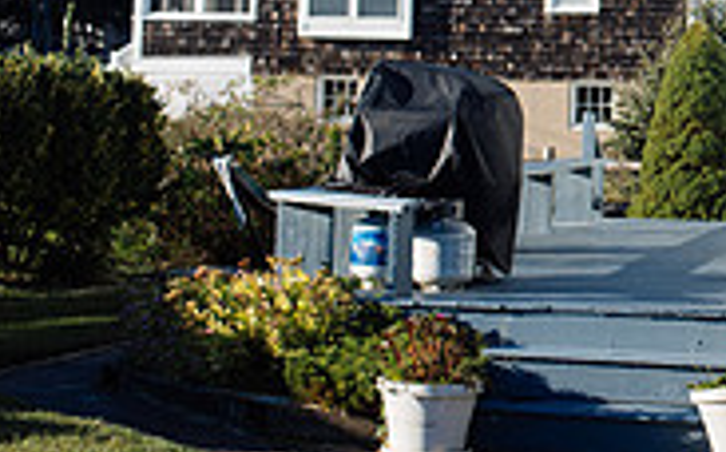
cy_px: -77
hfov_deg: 17.2
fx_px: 2234
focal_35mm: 113
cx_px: 976
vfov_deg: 11.4
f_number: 2.8
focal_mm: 35
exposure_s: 1/1250
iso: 100
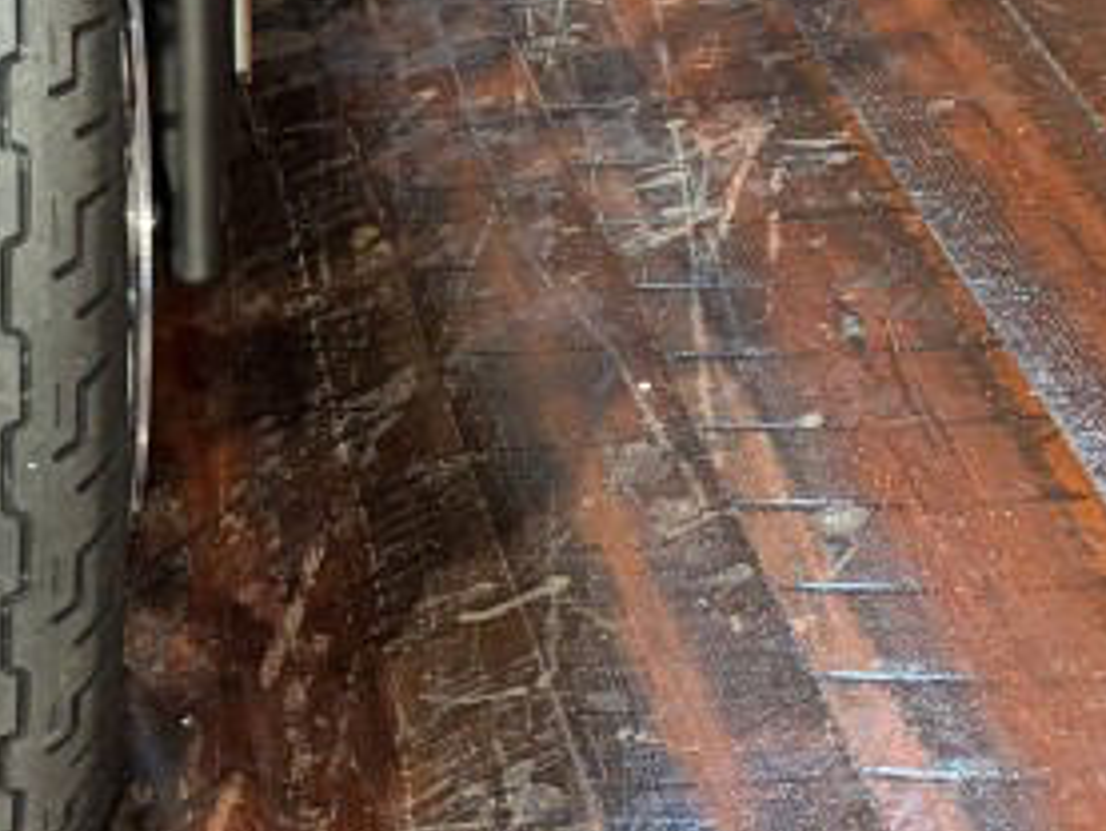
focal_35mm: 100
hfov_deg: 19.4
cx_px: 178
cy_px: -416
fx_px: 3196
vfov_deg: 13.9
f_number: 1.6
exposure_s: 1/60
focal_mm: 5.96
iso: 320
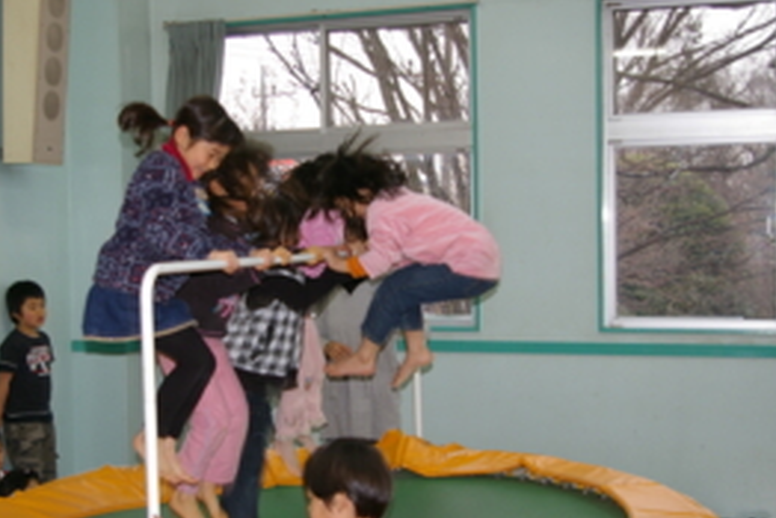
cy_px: 268
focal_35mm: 55
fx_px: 1186
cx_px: 305
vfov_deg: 24.6
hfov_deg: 36.1
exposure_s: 1/45
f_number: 4
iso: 200
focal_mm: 24
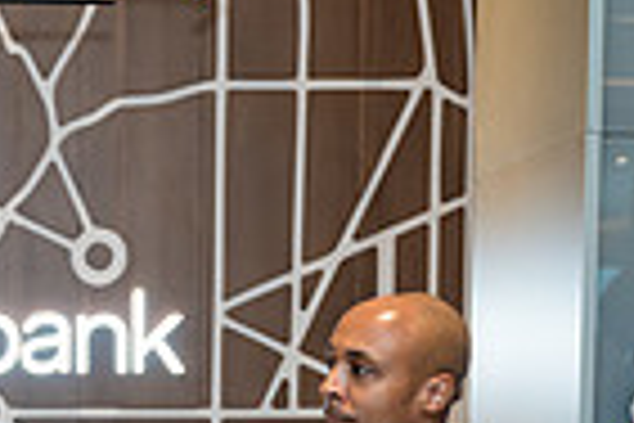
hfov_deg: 12.2
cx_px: -124
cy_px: 816
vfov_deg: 8.0
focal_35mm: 164
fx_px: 2888
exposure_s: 1/160
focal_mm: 38
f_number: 3.2
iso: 400
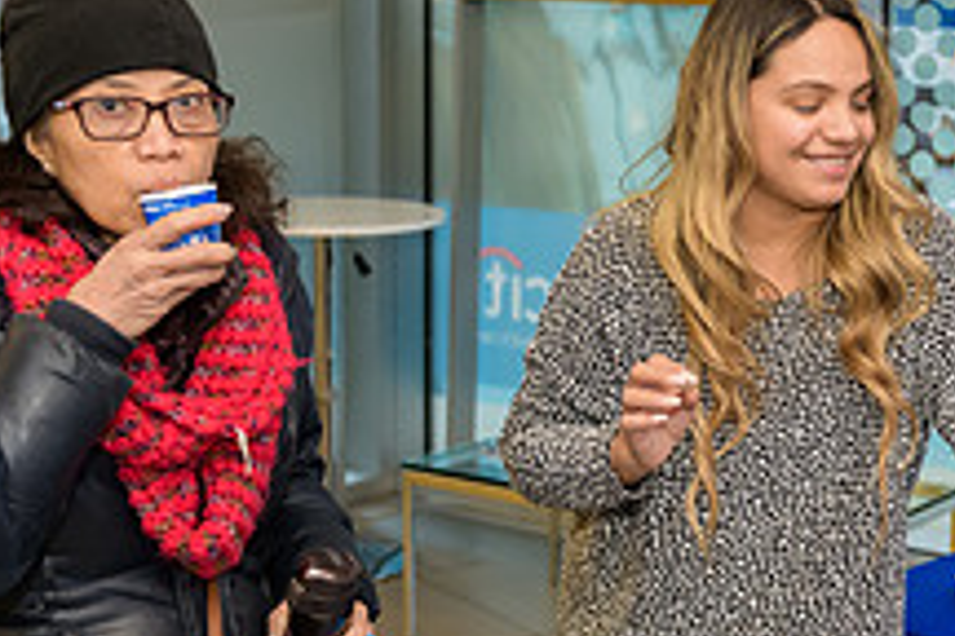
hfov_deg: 25.3
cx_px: 831
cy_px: 320
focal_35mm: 78
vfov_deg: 17.5
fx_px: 2069
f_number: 3.2
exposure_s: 1/125
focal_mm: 29
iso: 800
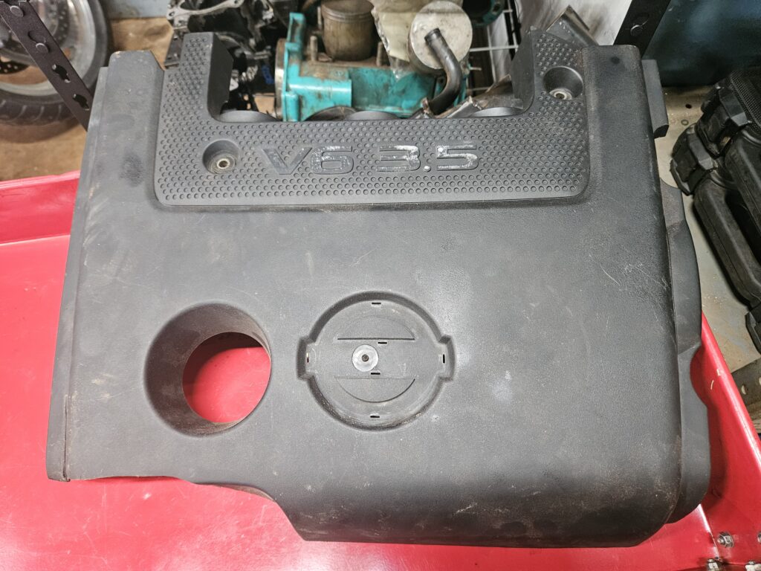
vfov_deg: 58.9
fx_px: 506
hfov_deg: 73.9
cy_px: 286
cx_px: 380
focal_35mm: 23
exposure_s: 1/60
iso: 640
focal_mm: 5.4
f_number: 1.8
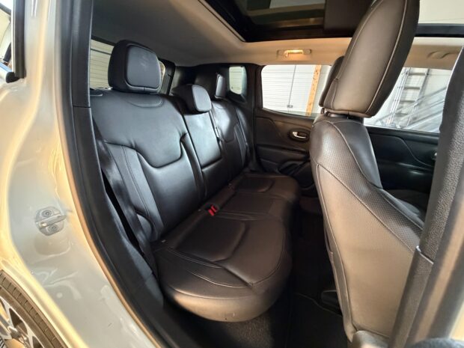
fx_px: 188
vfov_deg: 85.7
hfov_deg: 102.1
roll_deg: -4.6
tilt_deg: -20.7
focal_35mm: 14
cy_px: 174
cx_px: 232
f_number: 2.2
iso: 1000
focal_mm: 2.22
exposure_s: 1/60
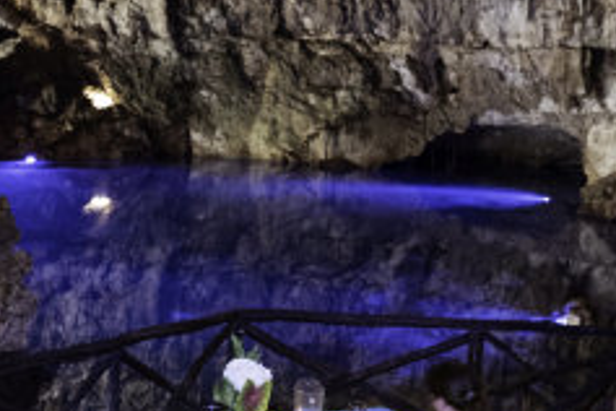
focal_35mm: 62
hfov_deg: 30.1
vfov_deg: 21.9
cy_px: 208
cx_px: 0
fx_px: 1061
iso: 2500
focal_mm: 24
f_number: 5
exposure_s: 1.3
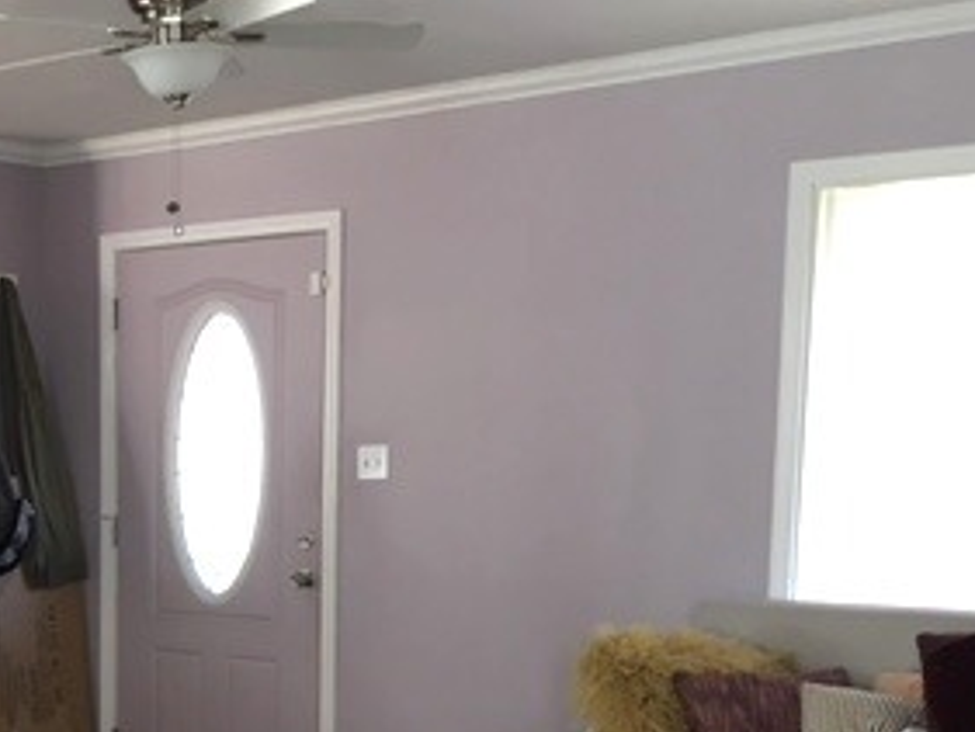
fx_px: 1860
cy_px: 718
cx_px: 21
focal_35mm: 66
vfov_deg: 21.5
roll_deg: +0.4
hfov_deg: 27.8
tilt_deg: -8.5
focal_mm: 4.15
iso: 64
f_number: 2.2
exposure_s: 1/30
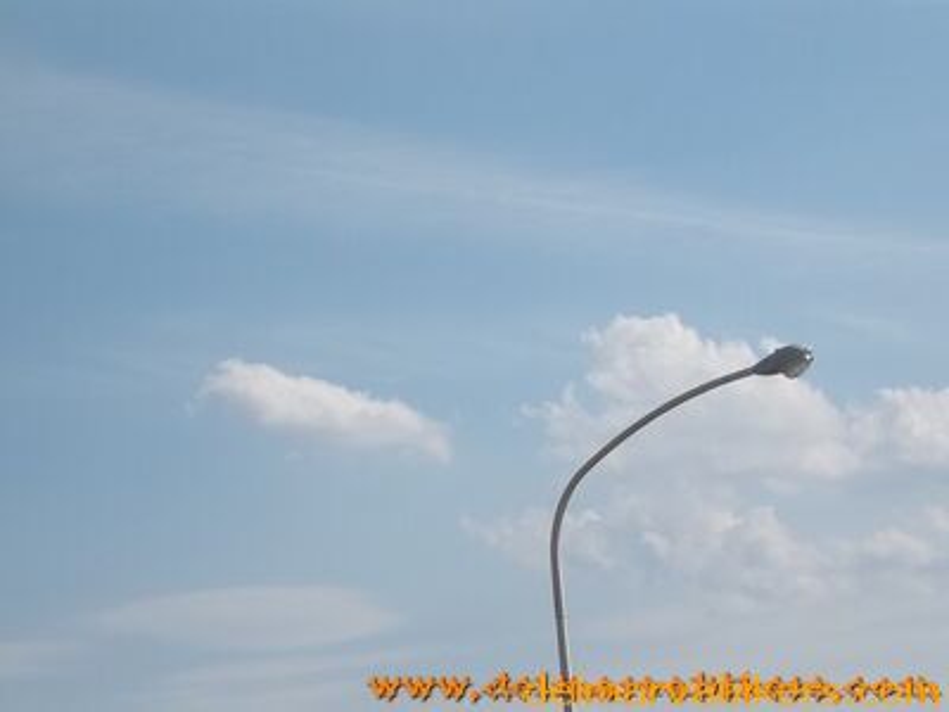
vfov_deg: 11.0
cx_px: 474
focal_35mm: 135
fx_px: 3701
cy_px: 356
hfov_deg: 14.6
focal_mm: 24.5
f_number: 5.9
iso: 80
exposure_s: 1/640
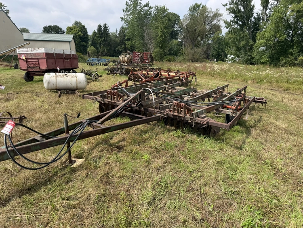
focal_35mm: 24
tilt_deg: -12.6
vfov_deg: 56.8
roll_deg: -2.4
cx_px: 152
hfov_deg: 71.6
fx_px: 210
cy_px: 114
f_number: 1.78
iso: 80
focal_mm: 6.76
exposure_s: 1/3021
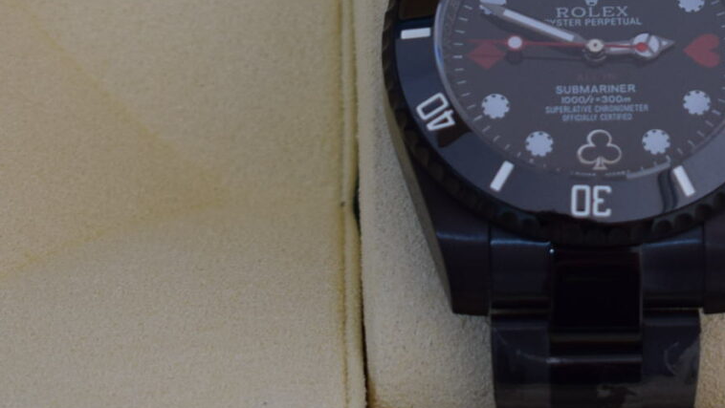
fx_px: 3573
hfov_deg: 11.5
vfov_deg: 6.5
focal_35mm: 186
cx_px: 643
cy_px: -116
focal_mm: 35
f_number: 5
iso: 400
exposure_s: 1/100
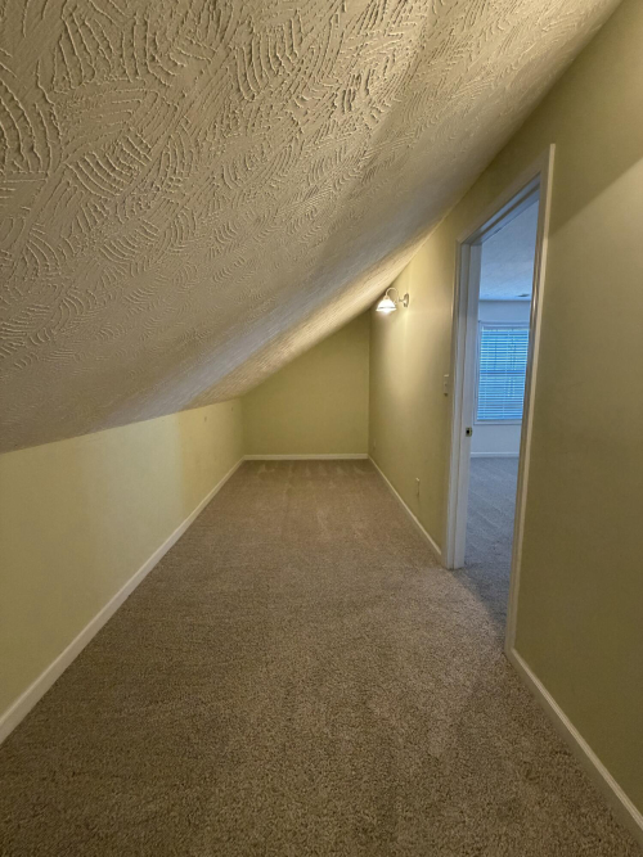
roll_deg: +0.1
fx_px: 347
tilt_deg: -7.6
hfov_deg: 85.7
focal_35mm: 14
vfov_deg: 102.1
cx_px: 322
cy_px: 428
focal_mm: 2.22
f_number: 2.2
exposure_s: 1/60
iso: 320
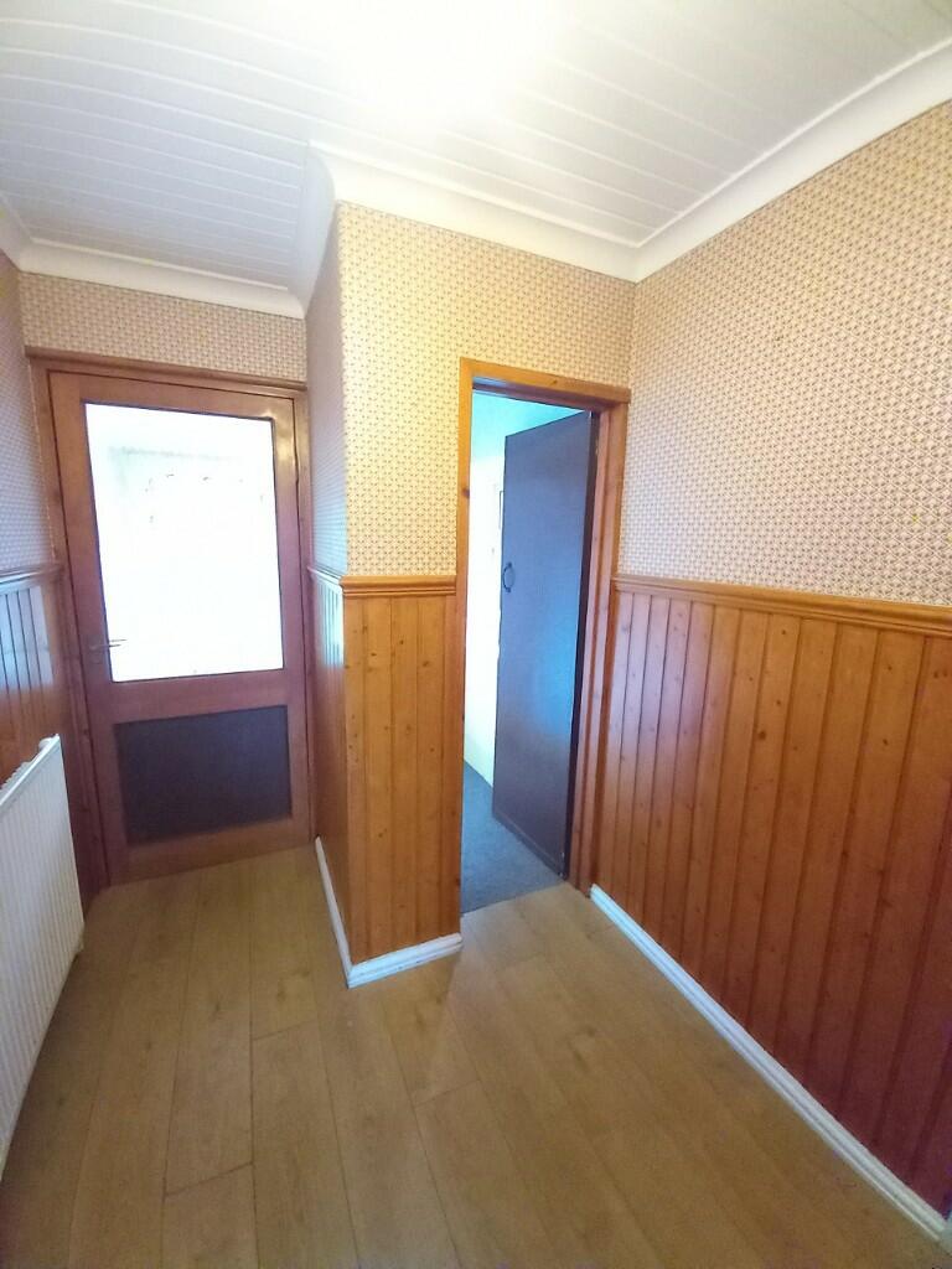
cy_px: 634
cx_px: 476
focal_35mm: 13
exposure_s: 1/14.3
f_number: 2.2
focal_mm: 1.13
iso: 800
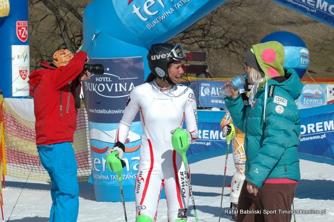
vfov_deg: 11.4
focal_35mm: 120
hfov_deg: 17.1
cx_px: 167
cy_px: 111
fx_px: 1112
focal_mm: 80
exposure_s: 1/500
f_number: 11
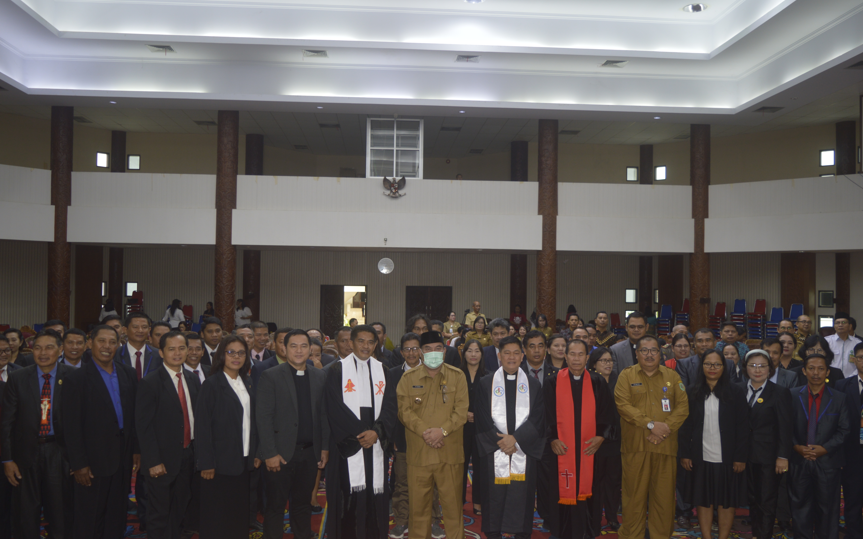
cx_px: 434
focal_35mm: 33
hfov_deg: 58.9
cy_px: 279
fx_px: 765
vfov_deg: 38.8
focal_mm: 21
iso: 220
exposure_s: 1/30
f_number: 3.8
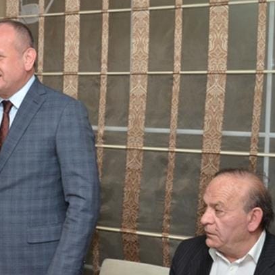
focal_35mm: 85
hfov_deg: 20.0
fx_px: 764
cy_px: 174
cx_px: 32
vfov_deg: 20.4
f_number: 4.2
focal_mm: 34
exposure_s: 1/250
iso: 1000
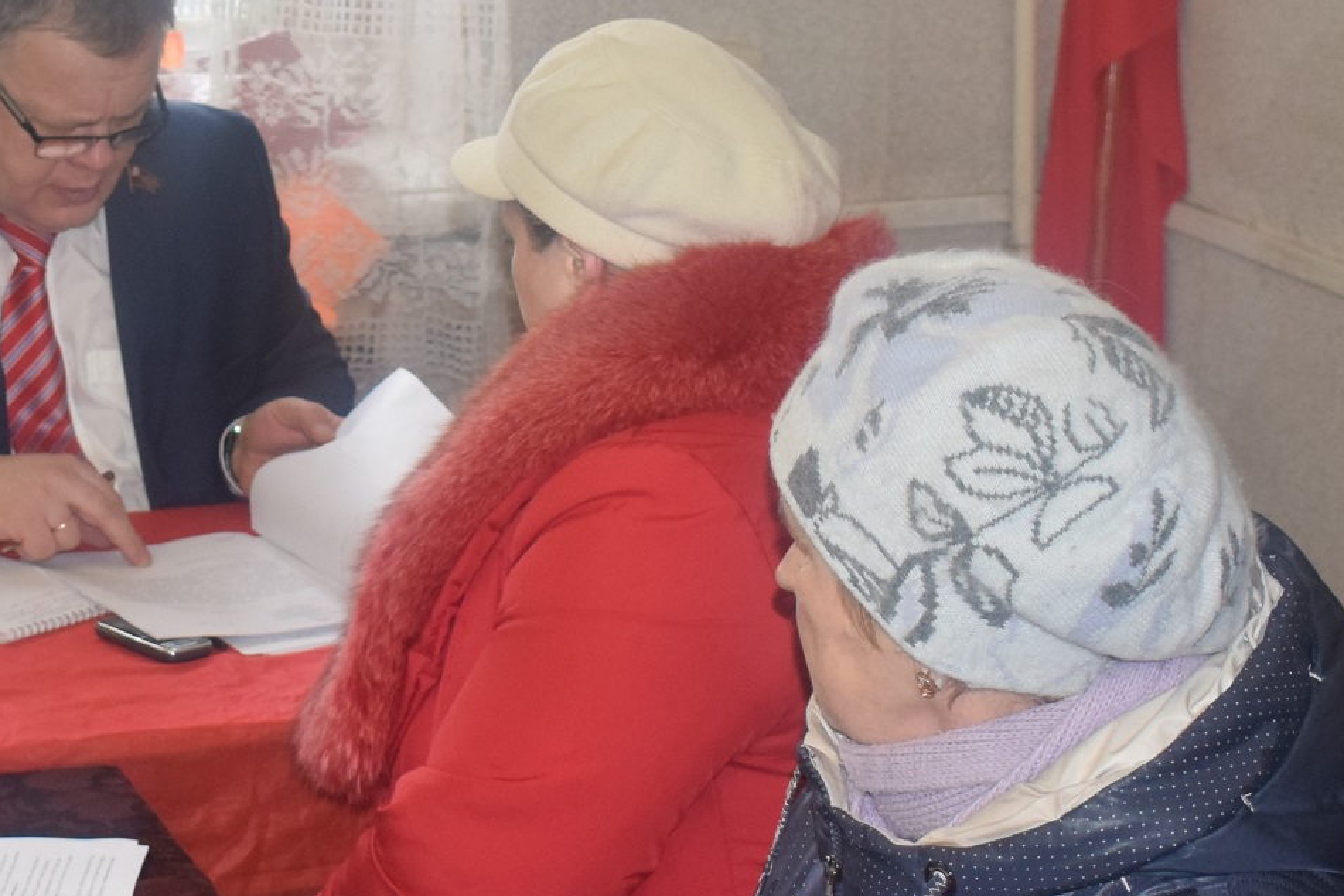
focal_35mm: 87
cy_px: 330
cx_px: 17
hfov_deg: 22.5
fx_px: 3250
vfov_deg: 15.7
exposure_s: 1/80
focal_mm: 27
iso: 800
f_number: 4.5
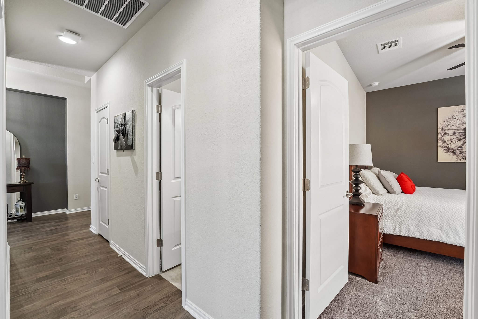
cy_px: 160
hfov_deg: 104.3
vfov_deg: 81.2
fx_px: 186
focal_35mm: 14
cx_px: 239
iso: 400
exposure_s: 1/13
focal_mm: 14
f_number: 8
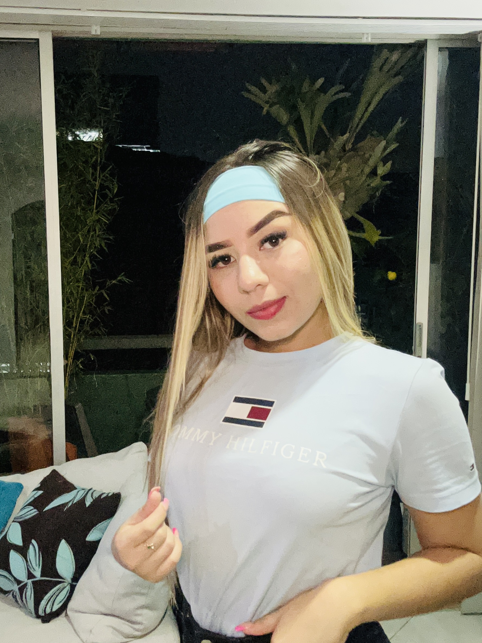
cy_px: 336
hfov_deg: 36.6
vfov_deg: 47.8
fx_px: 724
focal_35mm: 39
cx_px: 180
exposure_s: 1/30
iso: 400
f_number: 1.9
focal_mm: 2.69
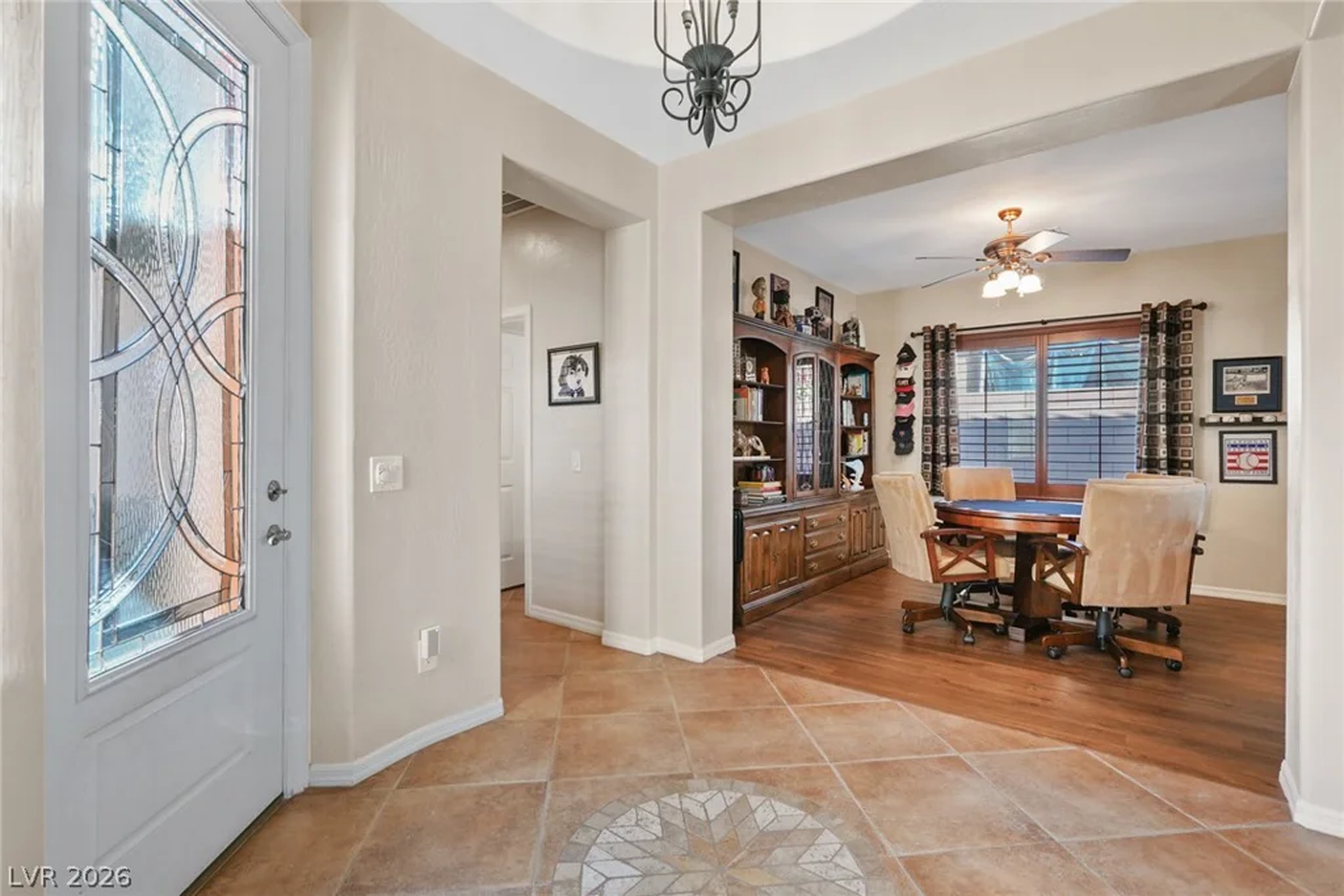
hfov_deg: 96.7
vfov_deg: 73.8
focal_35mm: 16
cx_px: 672
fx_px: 597
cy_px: 448
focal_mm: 16
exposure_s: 1/6
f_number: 9
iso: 640
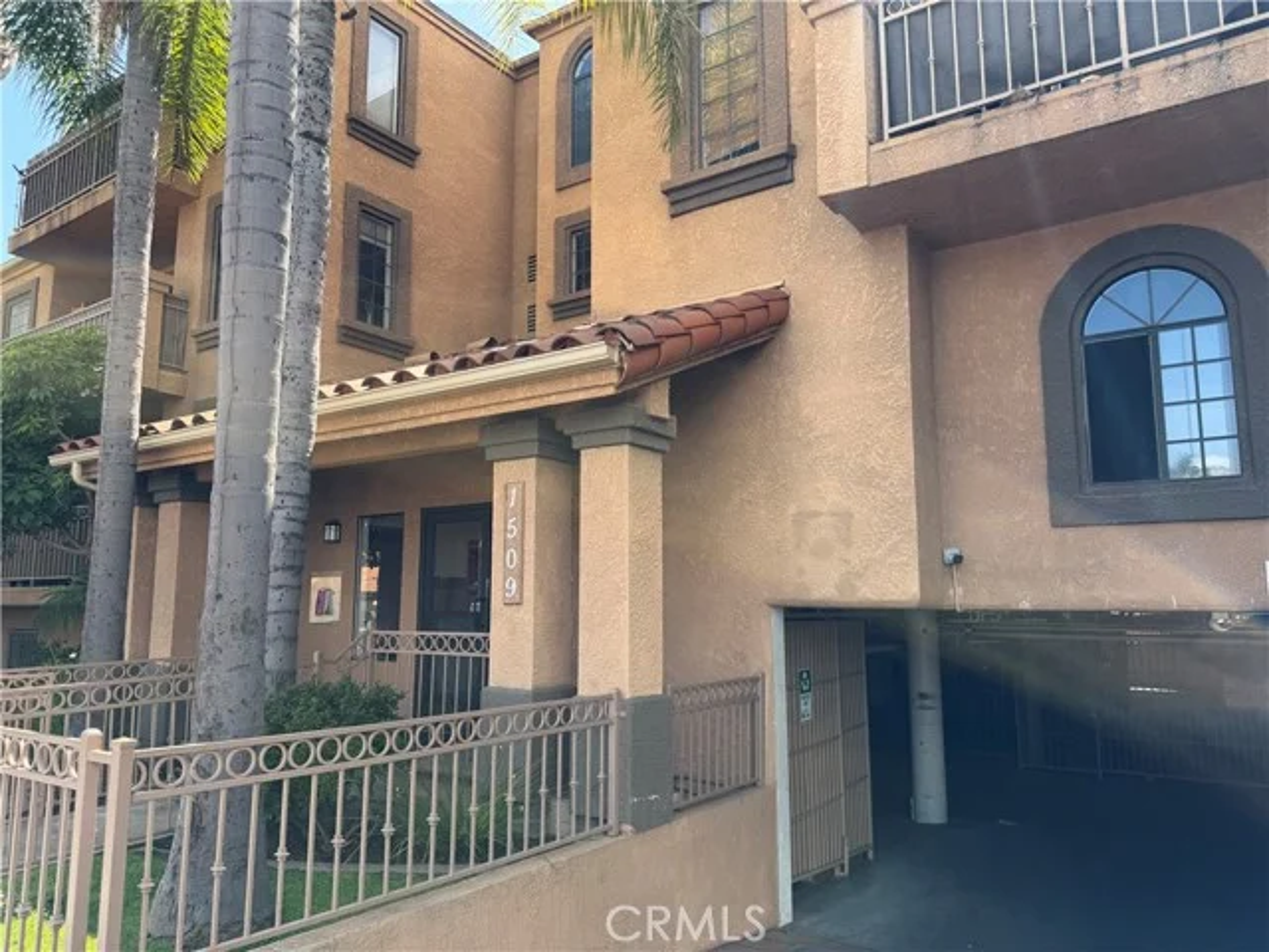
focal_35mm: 24
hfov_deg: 71.6
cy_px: 476
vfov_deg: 56.8
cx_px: 634
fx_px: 880
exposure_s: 1/898
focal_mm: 6.76
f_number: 1.78
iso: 80
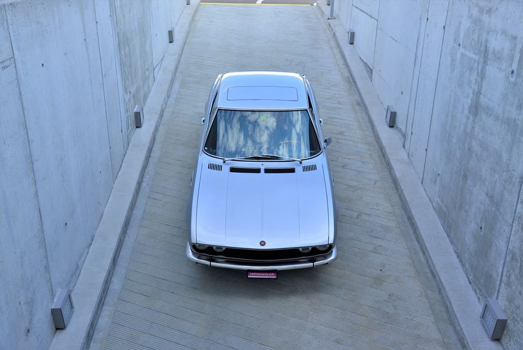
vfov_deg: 35.1
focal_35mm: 38
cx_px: 262
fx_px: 552
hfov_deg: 50.7
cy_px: 175
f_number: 6.3
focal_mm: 38
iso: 250
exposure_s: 1/250
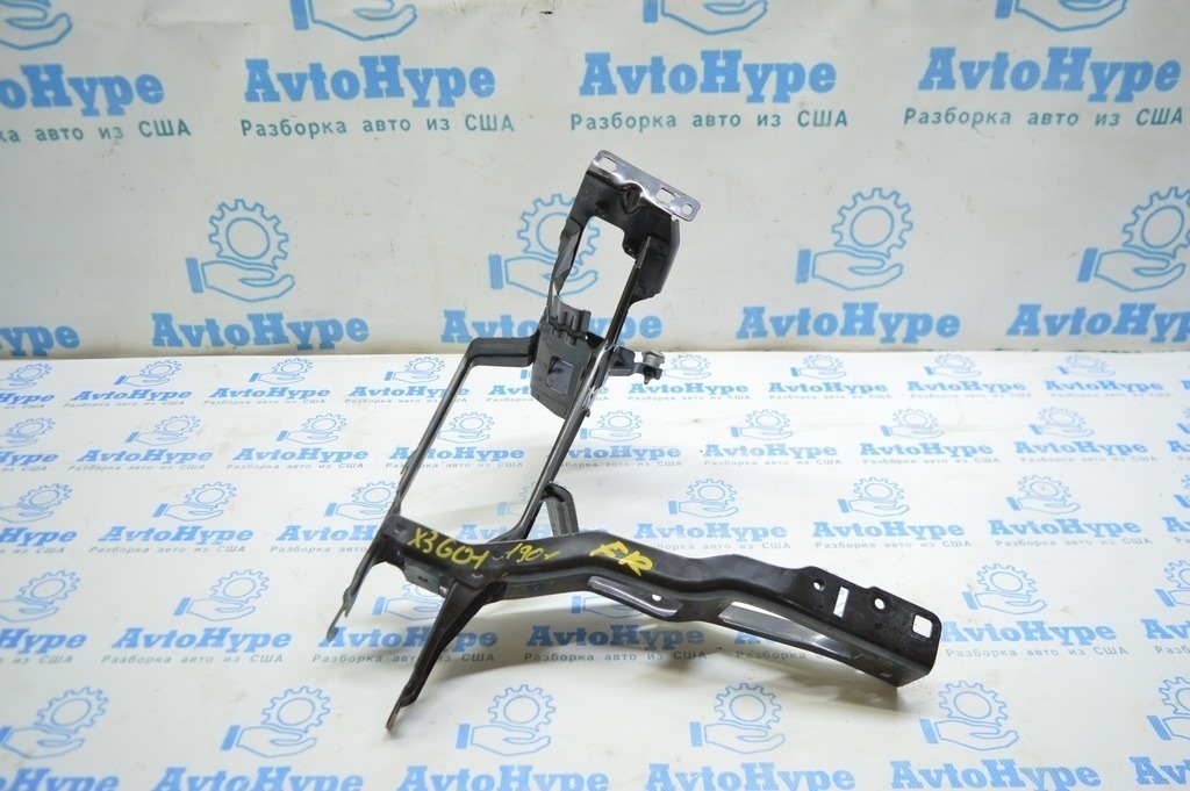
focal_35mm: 27
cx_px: 595
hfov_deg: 67.4
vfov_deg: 47.9
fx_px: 892
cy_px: 396
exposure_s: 1/40
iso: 400
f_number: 3.5
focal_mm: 18
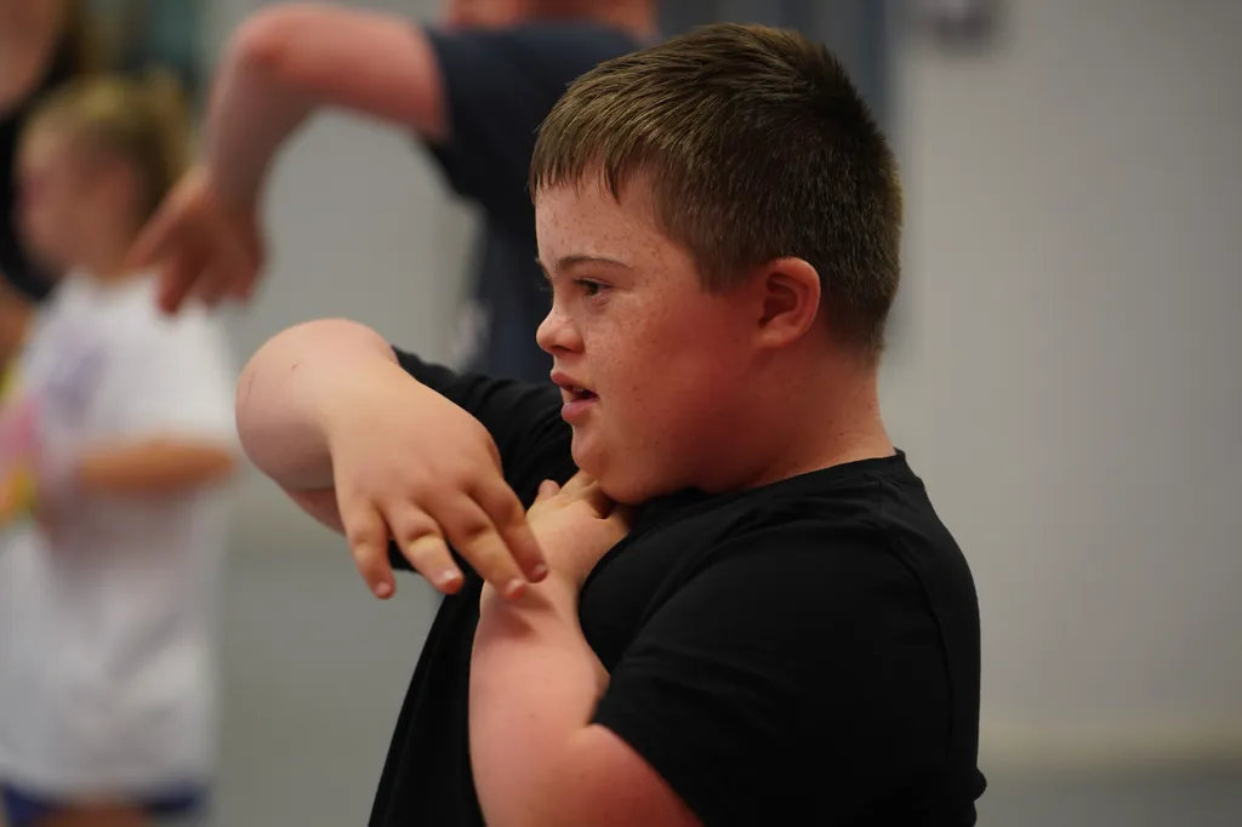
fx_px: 4587
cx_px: 621
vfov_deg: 10.3
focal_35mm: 133
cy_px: 414
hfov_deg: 15.4
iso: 2000
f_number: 2.8
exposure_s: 1/400
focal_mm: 133
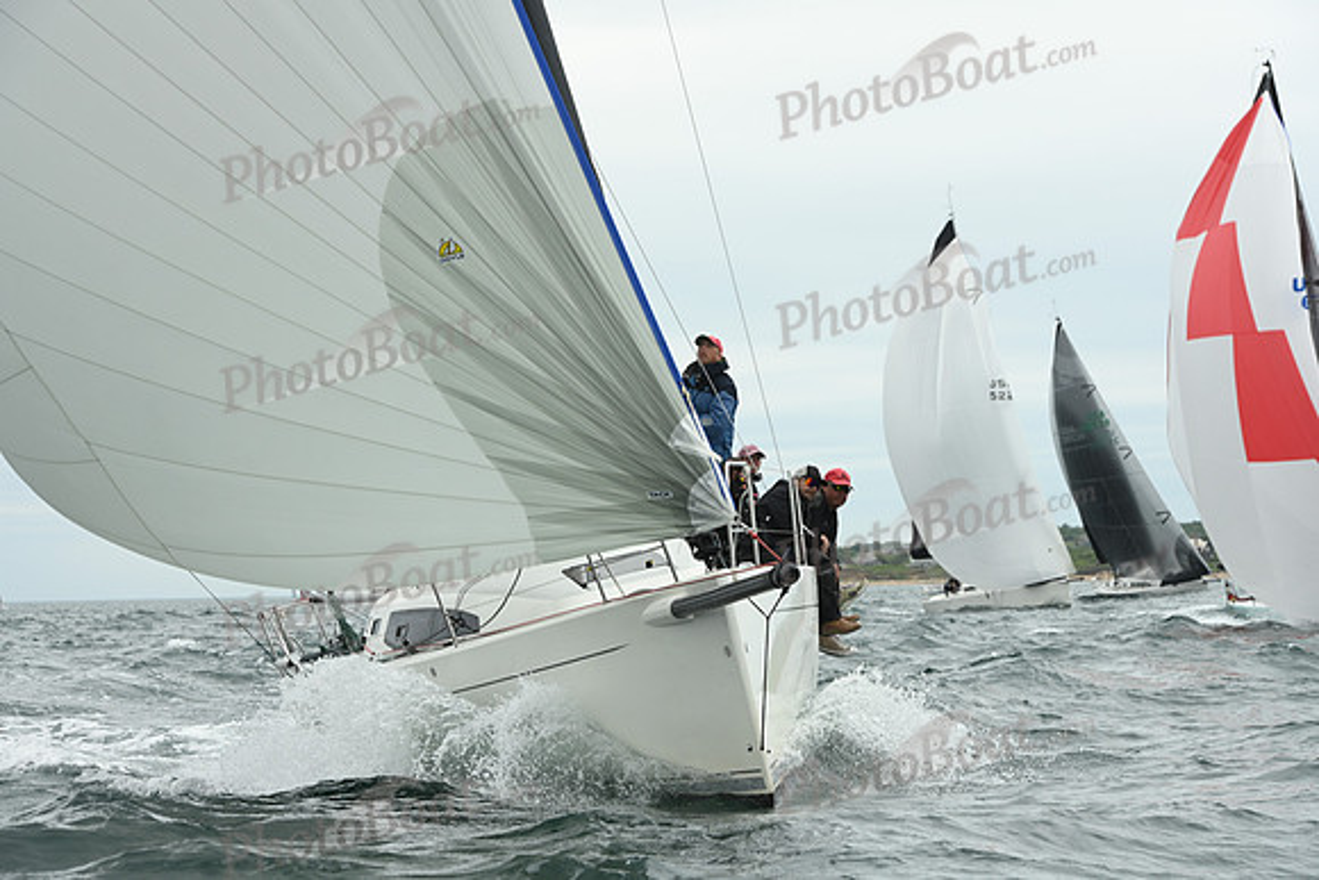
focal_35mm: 105
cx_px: 660
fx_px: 3848
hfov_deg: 19.5
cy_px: 440
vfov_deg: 13.0
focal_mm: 105
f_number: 7.1
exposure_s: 1/800
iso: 400
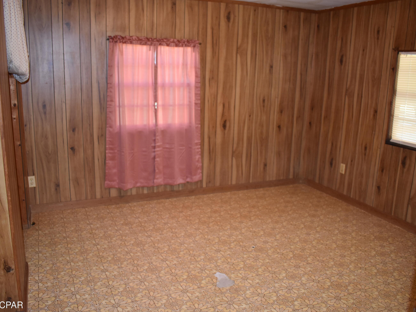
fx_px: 361
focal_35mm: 30
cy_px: 159
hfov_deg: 60.0
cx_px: 209
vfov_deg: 46.8
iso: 1100
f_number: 3.5
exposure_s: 1/60
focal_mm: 18
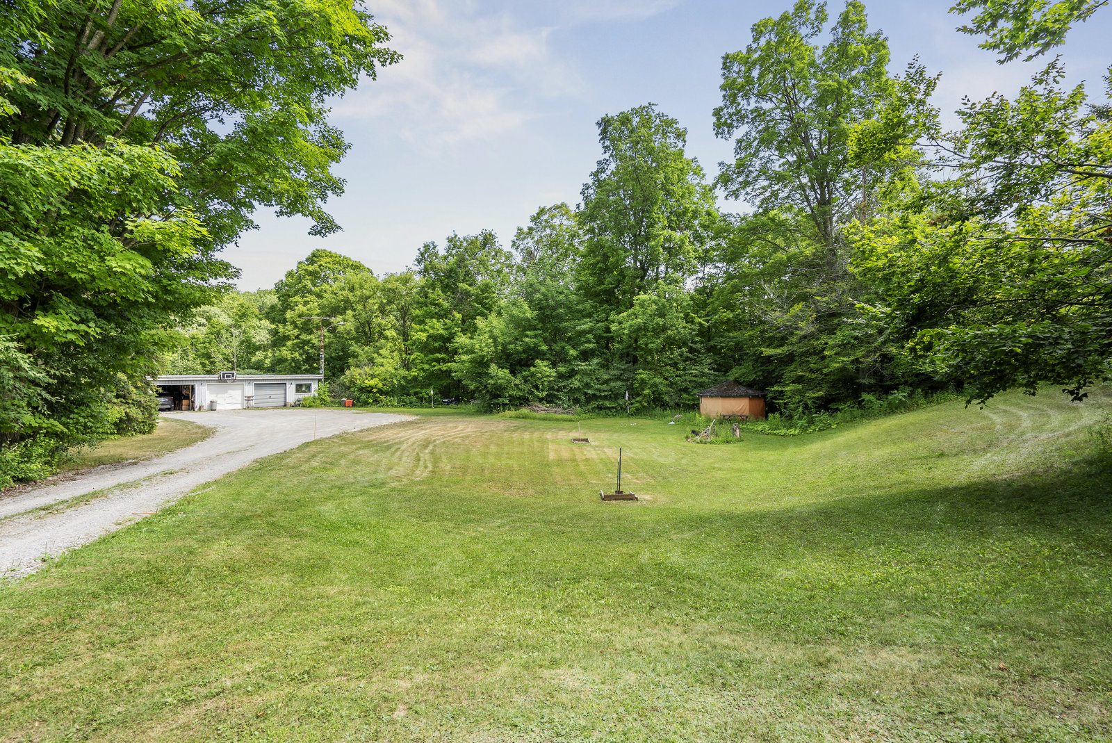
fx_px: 495
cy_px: 372
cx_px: 556
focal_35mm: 16
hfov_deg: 96.7
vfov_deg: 73.8
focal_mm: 16
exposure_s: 1/50
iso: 80
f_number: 8
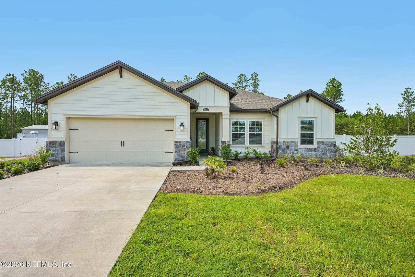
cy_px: 138
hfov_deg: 90.0
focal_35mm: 18
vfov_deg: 67.4
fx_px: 207
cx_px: 208
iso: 100
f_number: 8
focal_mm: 18
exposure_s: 1/180
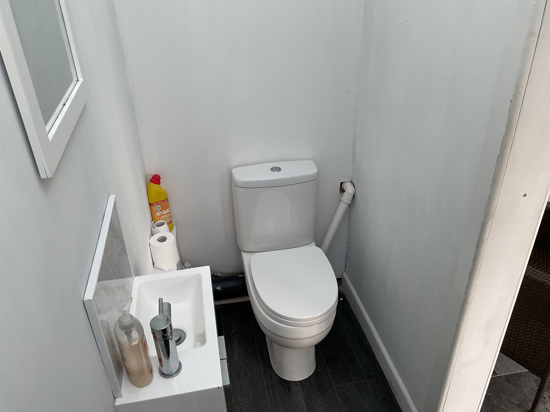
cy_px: 206
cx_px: 275
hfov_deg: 61.7
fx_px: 461
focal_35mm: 29
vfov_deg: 48.2
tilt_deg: -31.6
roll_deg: +1.7
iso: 16
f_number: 1.8
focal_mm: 3
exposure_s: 1/129
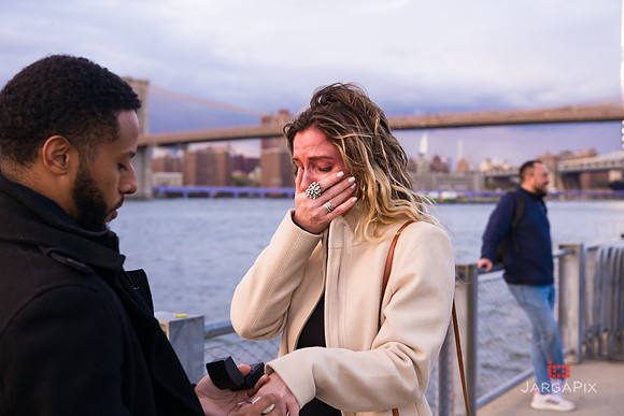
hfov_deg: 38.2
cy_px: 208
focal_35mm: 52
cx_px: 312
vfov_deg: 26.0
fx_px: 902
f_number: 4
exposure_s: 1/200
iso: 250
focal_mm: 52
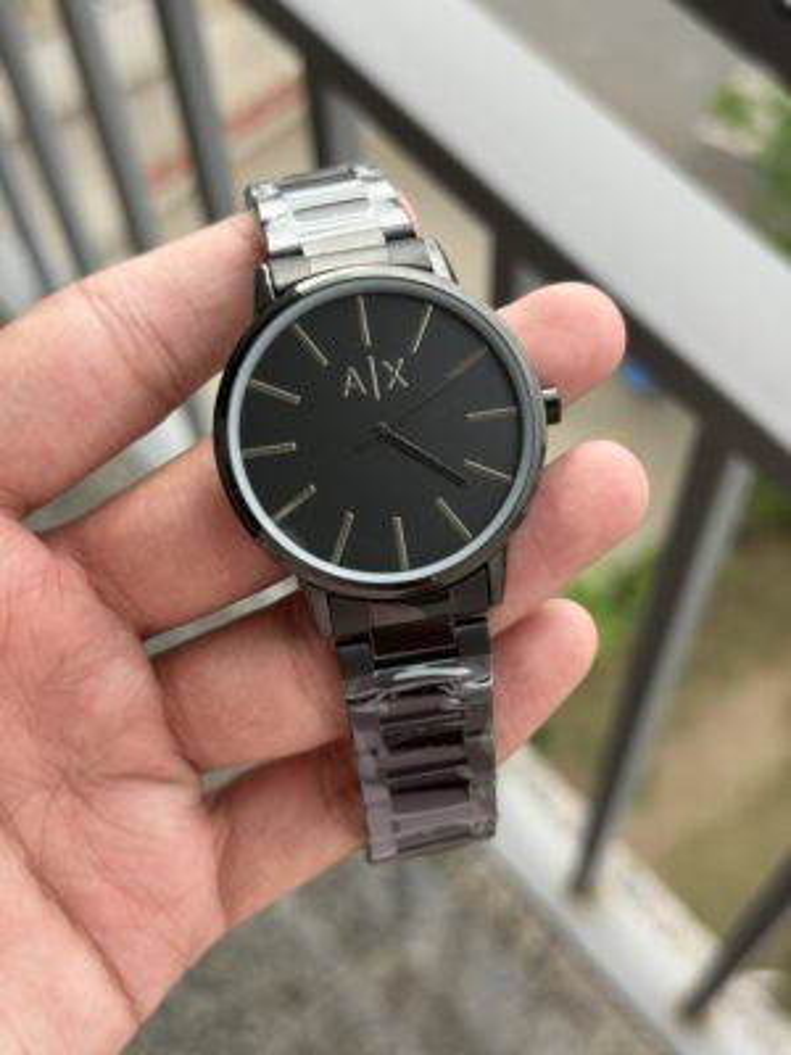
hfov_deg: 30.3
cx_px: 396
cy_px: 528
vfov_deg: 39.7
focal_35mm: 48
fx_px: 1462
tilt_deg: -63.4
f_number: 1.78
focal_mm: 6.76
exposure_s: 1/601
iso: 64
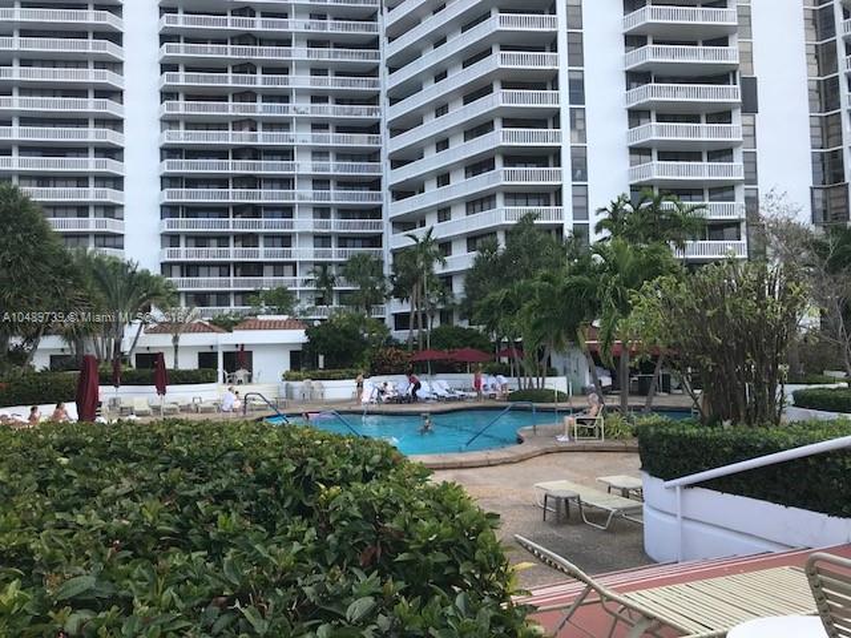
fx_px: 688
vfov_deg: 49.7
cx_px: 426
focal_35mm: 28
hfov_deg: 63.4
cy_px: 319
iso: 20
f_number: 1.8
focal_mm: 3.99
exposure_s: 1/689
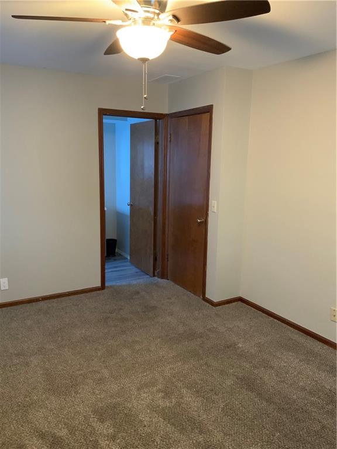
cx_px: 168
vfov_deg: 61.7
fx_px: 376
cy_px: 224
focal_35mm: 29
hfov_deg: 48.2
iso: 250
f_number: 1.8
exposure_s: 1/40
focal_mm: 3
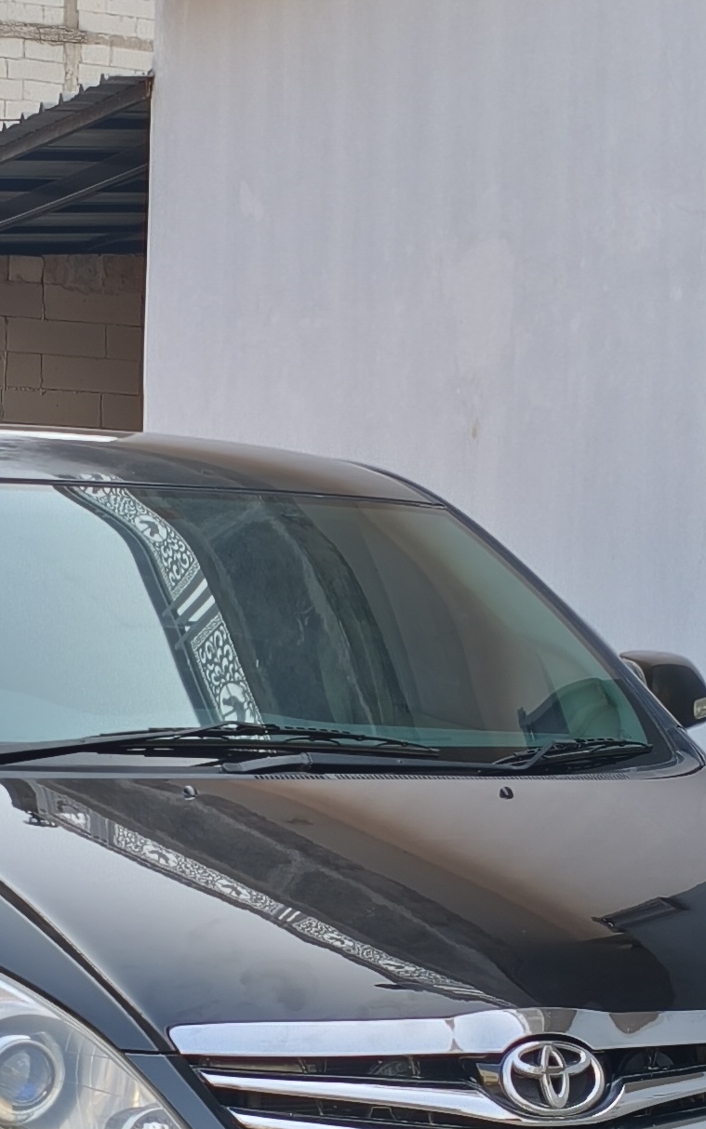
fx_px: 2862
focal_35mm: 93
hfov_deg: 14.1
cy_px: 672
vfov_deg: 22.3
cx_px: 407
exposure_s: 1/244
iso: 80
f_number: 1.5
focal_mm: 4.94
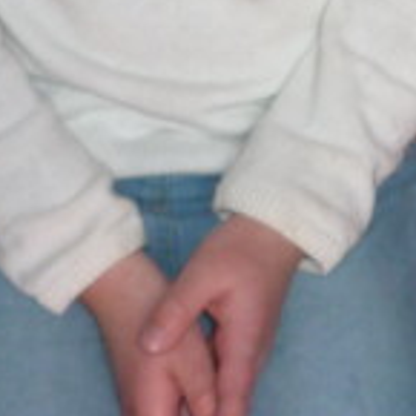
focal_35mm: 206
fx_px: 2801
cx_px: 648
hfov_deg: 8.3
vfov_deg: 8.4
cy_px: -109
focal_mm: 5.5
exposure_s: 1/30
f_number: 2.8
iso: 100
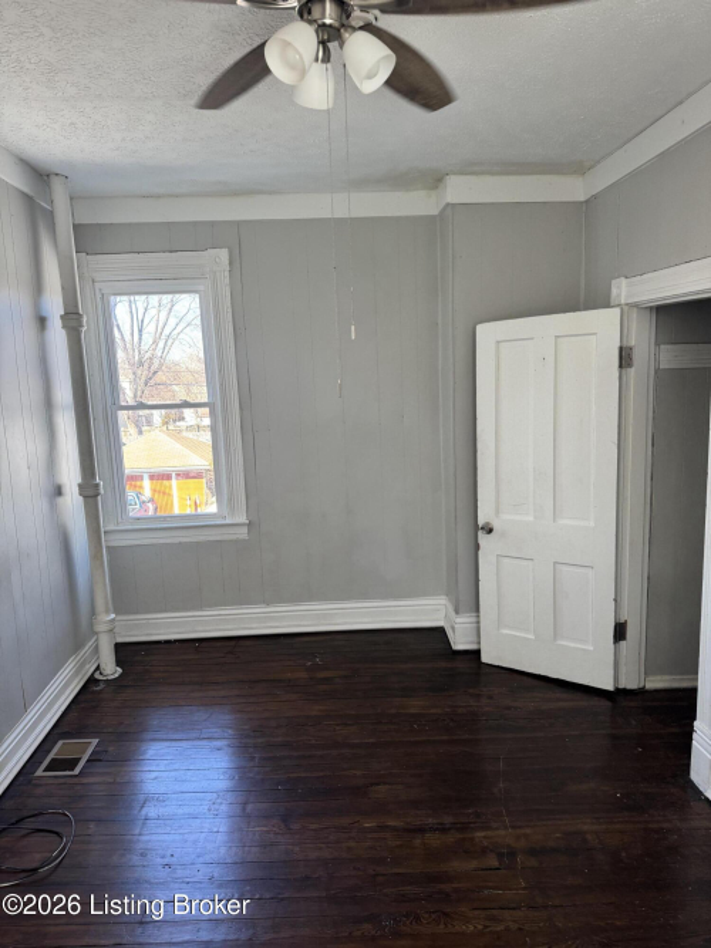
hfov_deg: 56.8
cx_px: 356
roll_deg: +1.4
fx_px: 657
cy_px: 474
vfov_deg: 71.6
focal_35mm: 24
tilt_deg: -11.7
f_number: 1.78
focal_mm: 6.76
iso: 125
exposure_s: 1/121
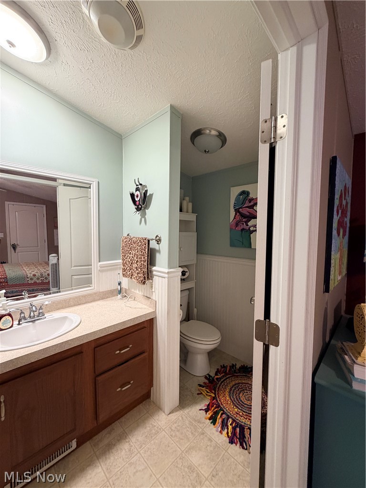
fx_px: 197
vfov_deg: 102.1
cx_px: 183
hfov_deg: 85.7
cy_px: 244
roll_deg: -0.2
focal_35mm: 14
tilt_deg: -3.9
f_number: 2.2
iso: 250
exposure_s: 1/60
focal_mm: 2.22
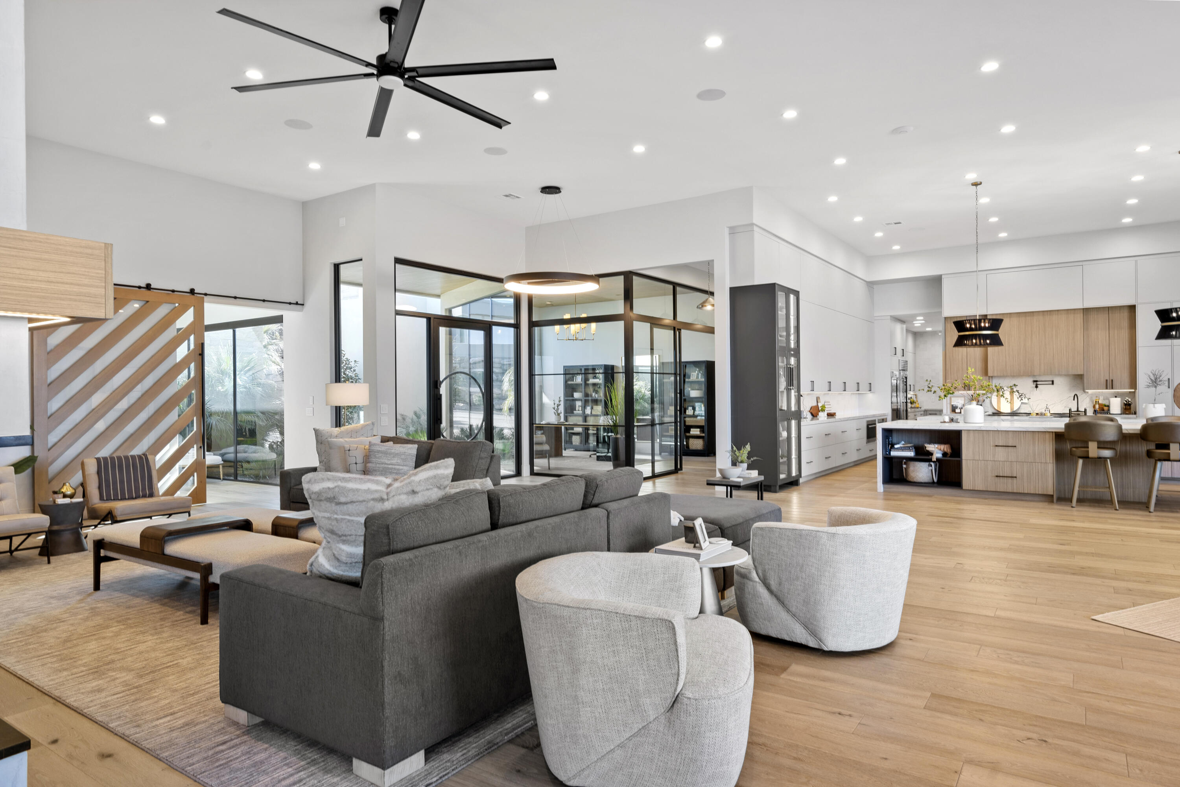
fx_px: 688
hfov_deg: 81.2
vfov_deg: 59.5
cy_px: 394
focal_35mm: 21
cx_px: 590
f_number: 10
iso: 125
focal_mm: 21
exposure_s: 1.3
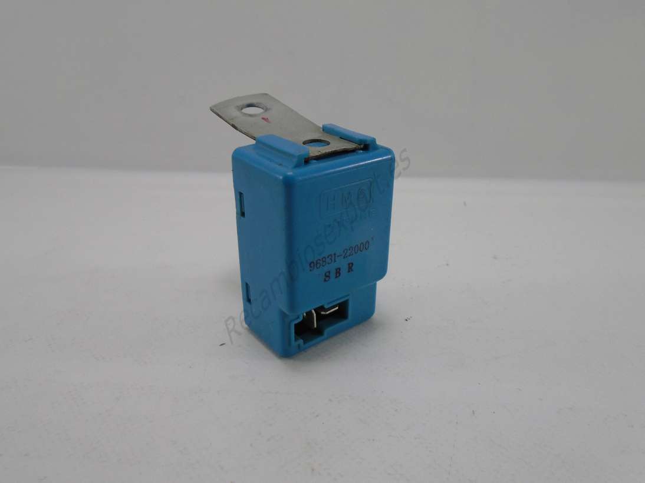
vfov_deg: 53.0
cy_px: 242
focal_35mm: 26
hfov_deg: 67.3
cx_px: 322
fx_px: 484
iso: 100
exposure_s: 1/30
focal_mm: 4.6
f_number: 3.2
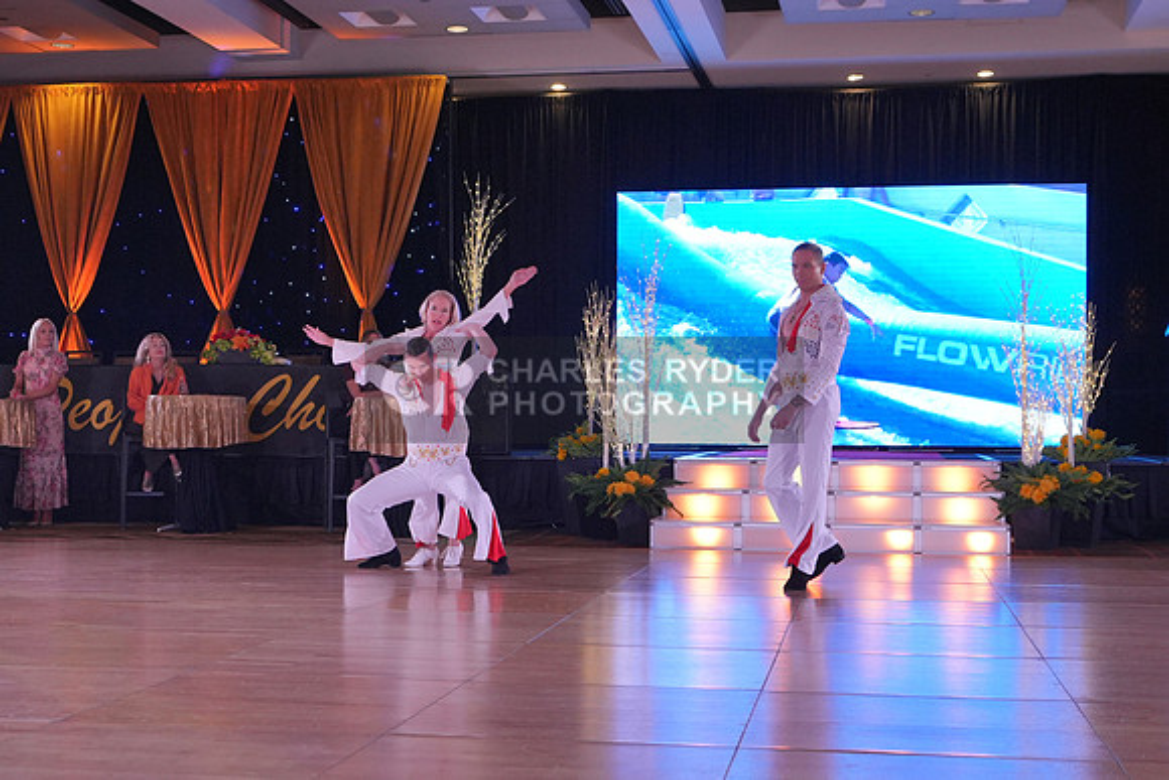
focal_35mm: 52
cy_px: 390
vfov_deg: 26.0
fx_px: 1689
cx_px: 584
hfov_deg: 38.2
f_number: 4
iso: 1600
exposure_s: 1/400
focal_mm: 35
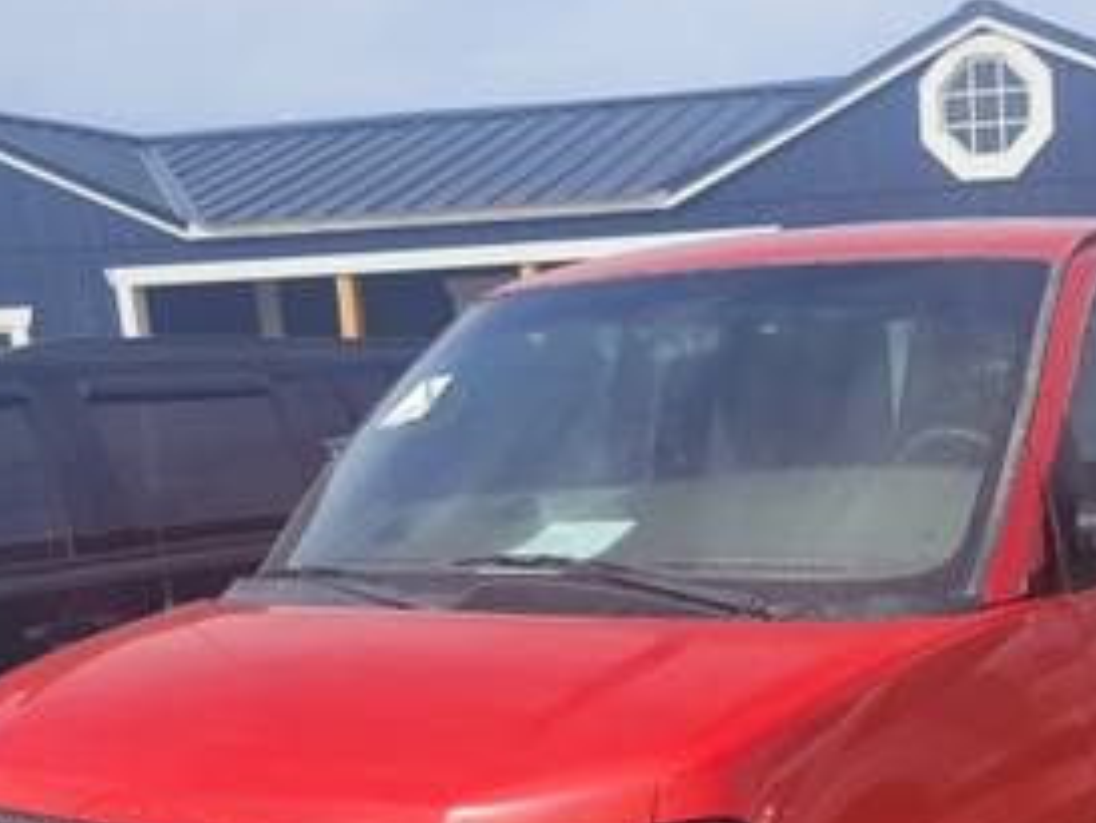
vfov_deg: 23.0
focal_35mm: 61
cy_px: 847
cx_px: 943
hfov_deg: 30.5
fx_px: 1932
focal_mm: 5.4
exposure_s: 1/2430
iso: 40
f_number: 1.8
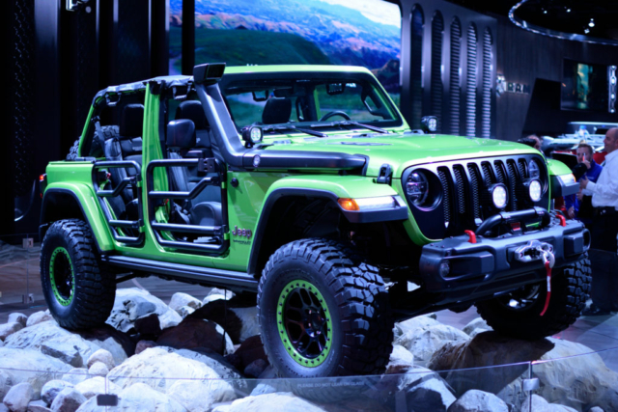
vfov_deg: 25.8
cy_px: 206
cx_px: 309
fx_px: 901
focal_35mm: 52
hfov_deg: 37.8
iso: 200
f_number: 1.8
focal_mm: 35
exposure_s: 1/160
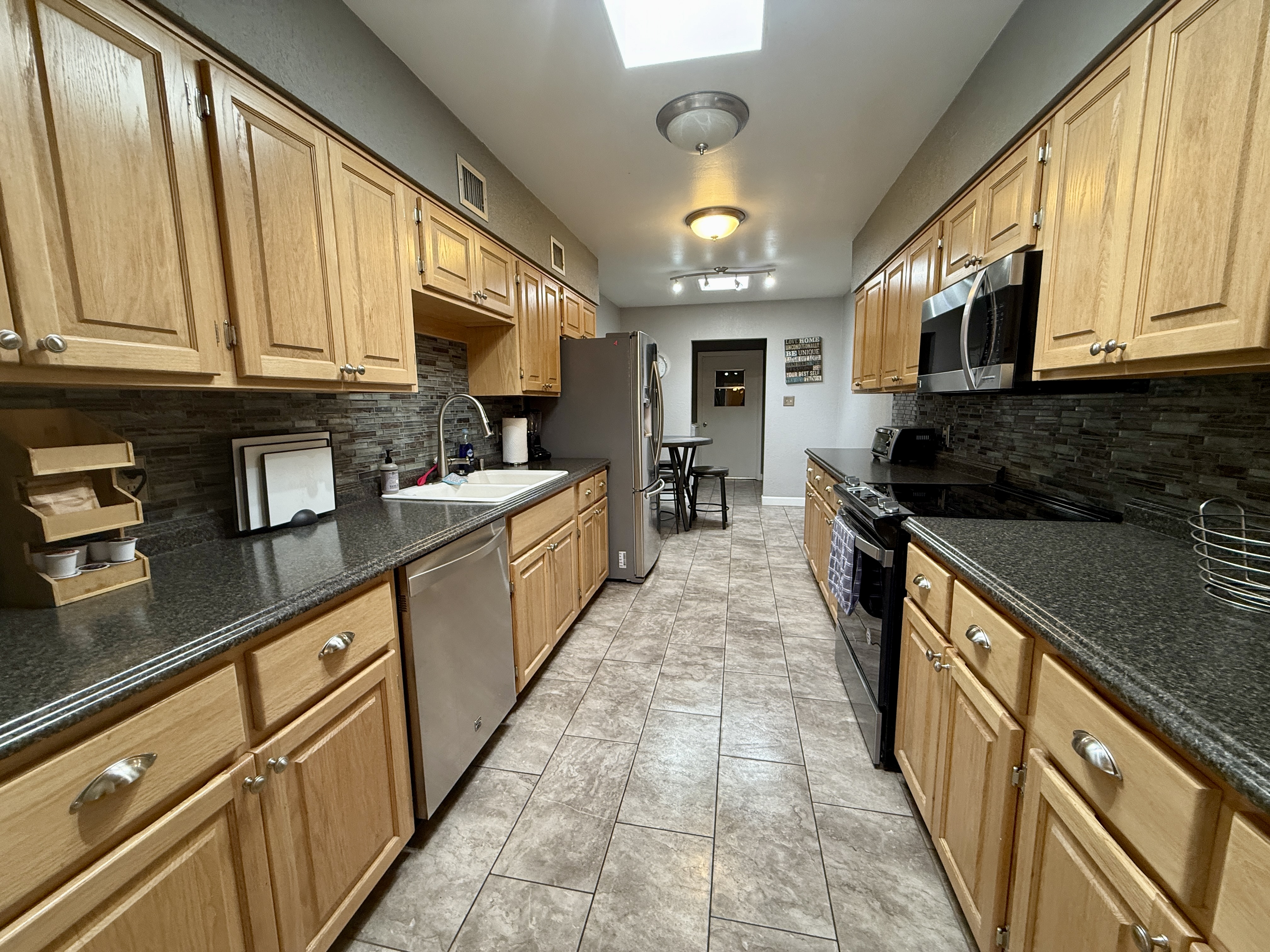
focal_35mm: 14
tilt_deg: -7.9
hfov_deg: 102.1
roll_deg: +0.3
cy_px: 476
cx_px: 635
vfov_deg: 85.7
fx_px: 514
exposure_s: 1/60
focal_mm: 2.22
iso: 200
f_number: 2.2
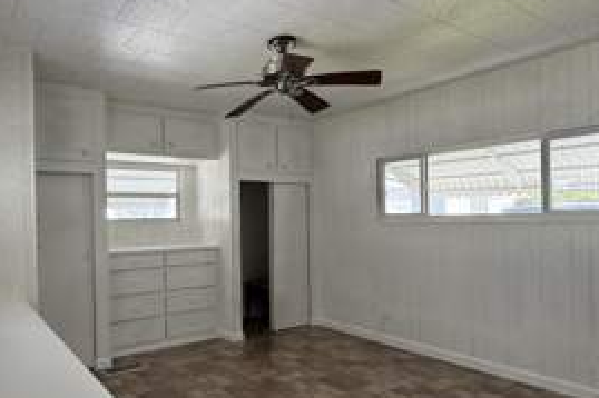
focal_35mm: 26
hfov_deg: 68.8
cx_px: 243
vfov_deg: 49.4
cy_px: 221
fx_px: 432
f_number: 2.2
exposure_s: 1/220
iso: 64
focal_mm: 2.22
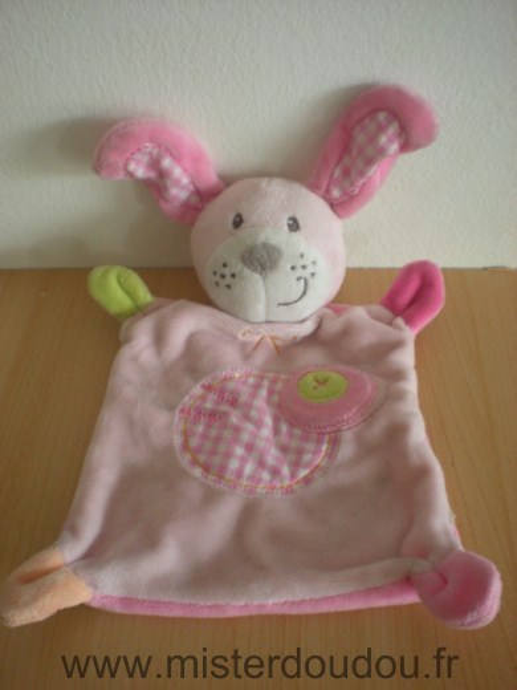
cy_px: 345
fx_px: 757
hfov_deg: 37.7
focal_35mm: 38
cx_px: 258
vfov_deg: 49.0
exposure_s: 1/8
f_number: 3.1
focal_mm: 6.3
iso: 232
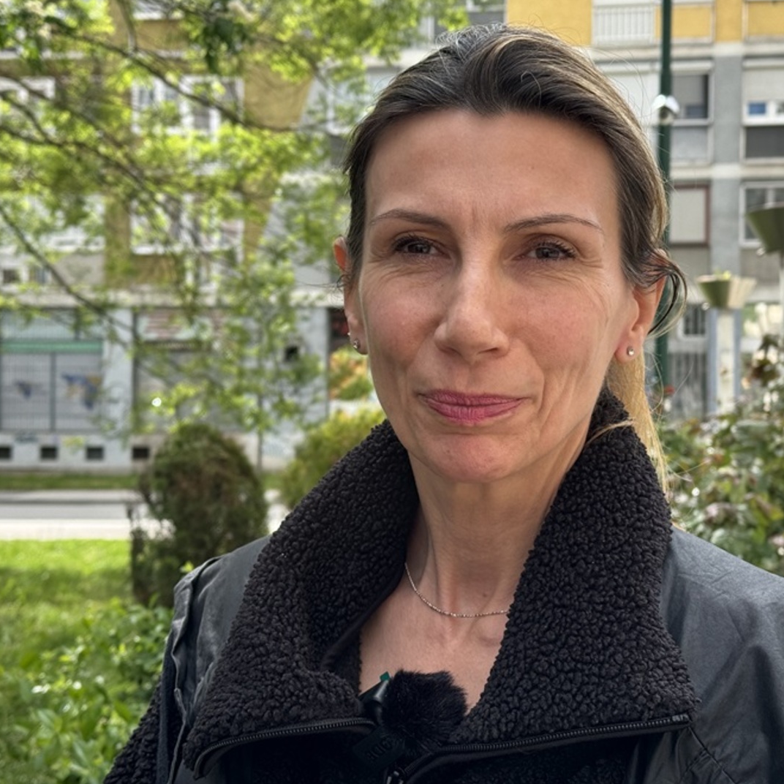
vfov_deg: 30.0
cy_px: 393
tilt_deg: +0.6
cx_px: 429
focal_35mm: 57
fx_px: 1461
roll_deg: -0.3
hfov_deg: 30.0
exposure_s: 1/1193
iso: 64
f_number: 1.78
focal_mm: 6.76
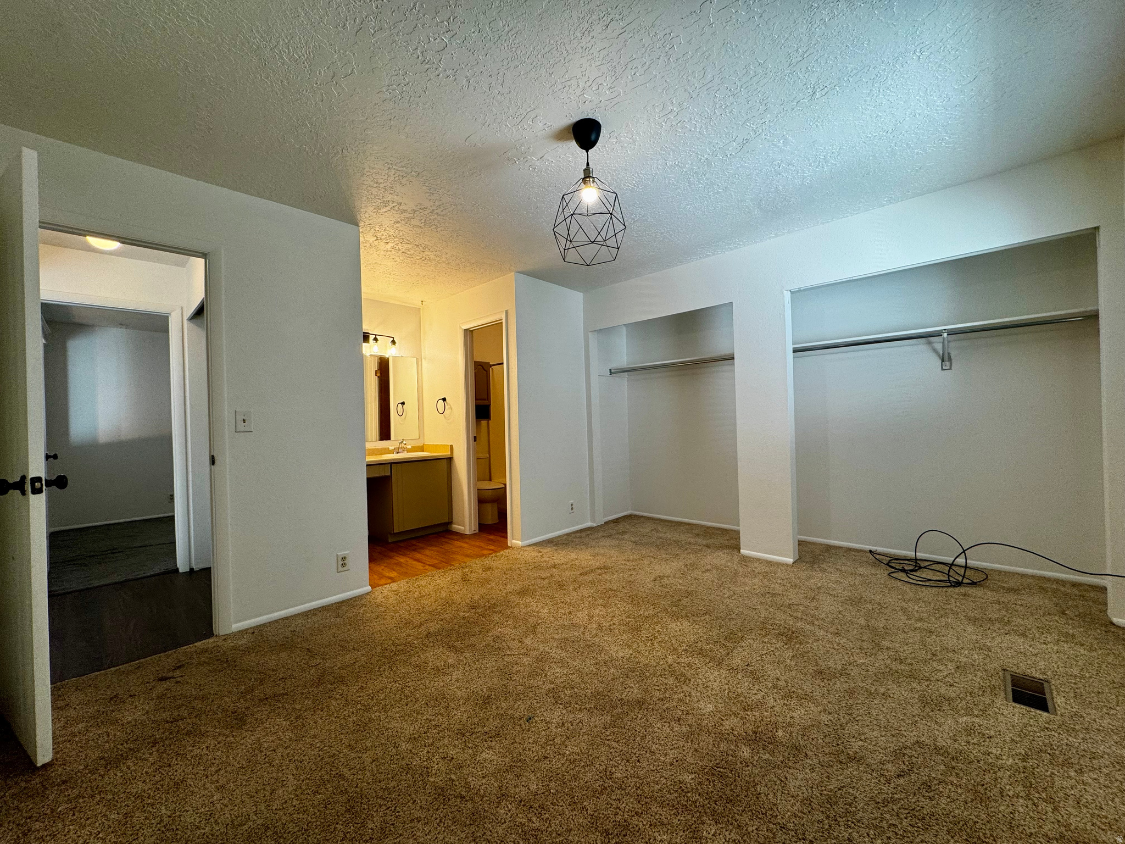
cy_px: 422
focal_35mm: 14
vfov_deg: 85.7
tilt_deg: -0.4
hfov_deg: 102.1
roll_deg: +2.0
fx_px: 455
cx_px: 562
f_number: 2.2
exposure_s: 1/120
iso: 100
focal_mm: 2.22
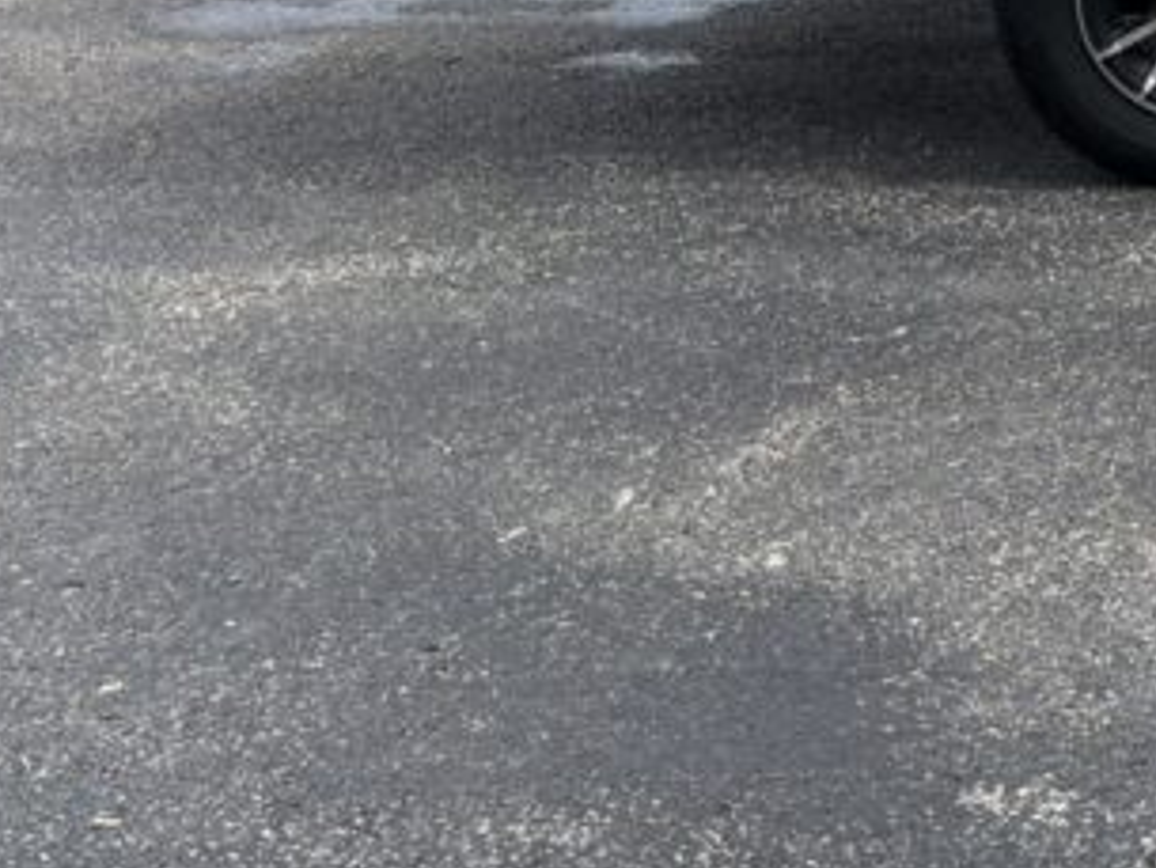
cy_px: -201
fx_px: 3040
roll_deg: +1.3
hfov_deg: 18.7
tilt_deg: -10.0
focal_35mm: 91
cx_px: 1787
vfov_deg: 15.6
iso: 50
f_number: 1.6
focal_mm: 5.96
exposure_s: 1/3021
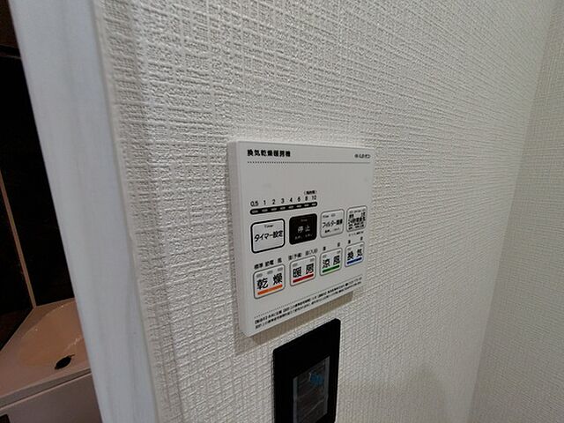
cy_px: 212
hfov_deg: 106.2
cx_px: 282
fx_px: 212
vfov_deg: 89.9
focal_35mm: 13
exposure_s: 1/50
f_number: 2.2
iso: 378
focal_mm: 2.16
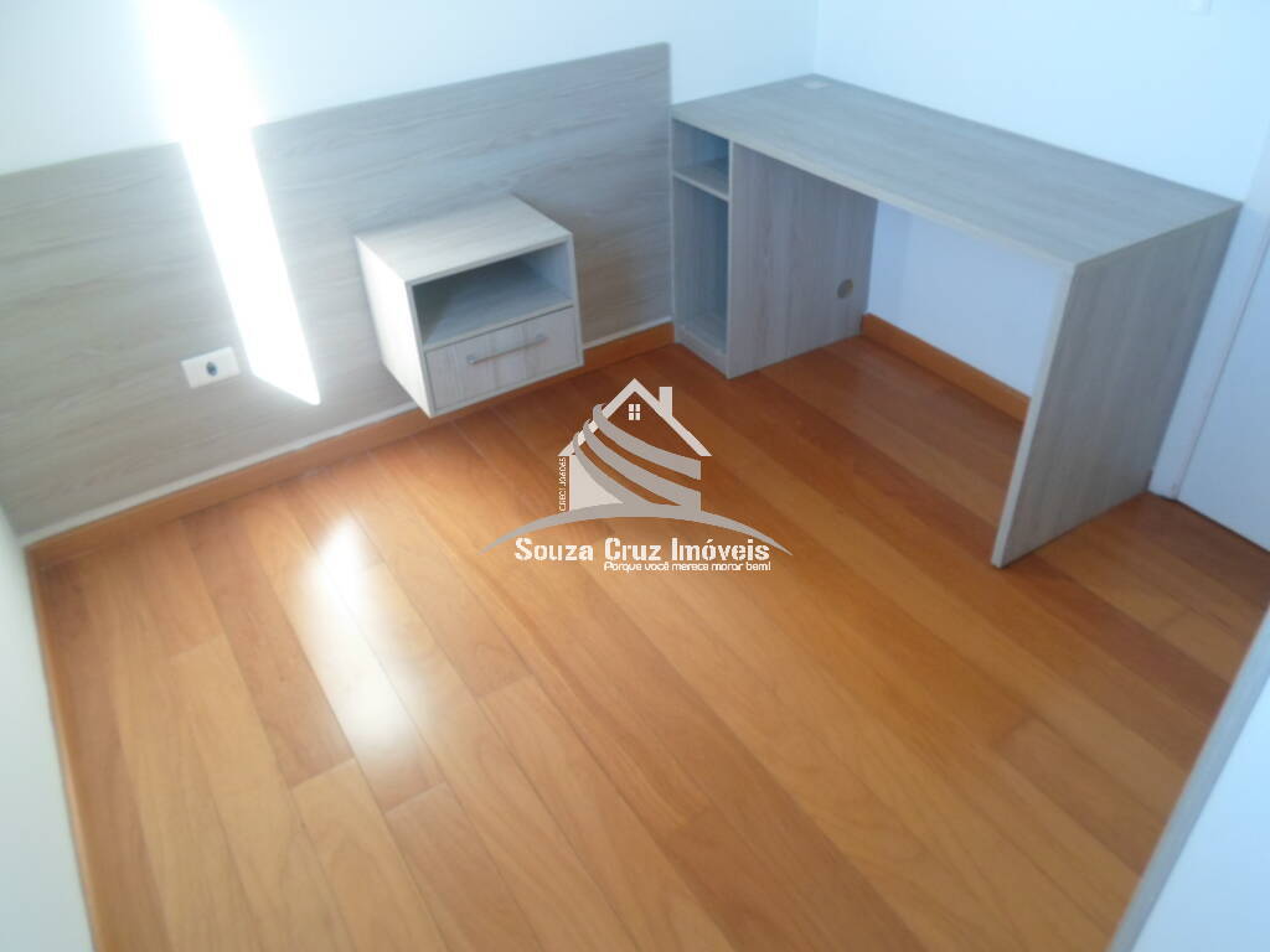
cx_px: 635
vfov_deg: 54.9
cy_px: 476
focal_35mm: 25
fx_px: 917
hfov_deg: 69.4
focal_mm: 4.5
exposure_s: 1/60
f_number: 2.5
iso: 80
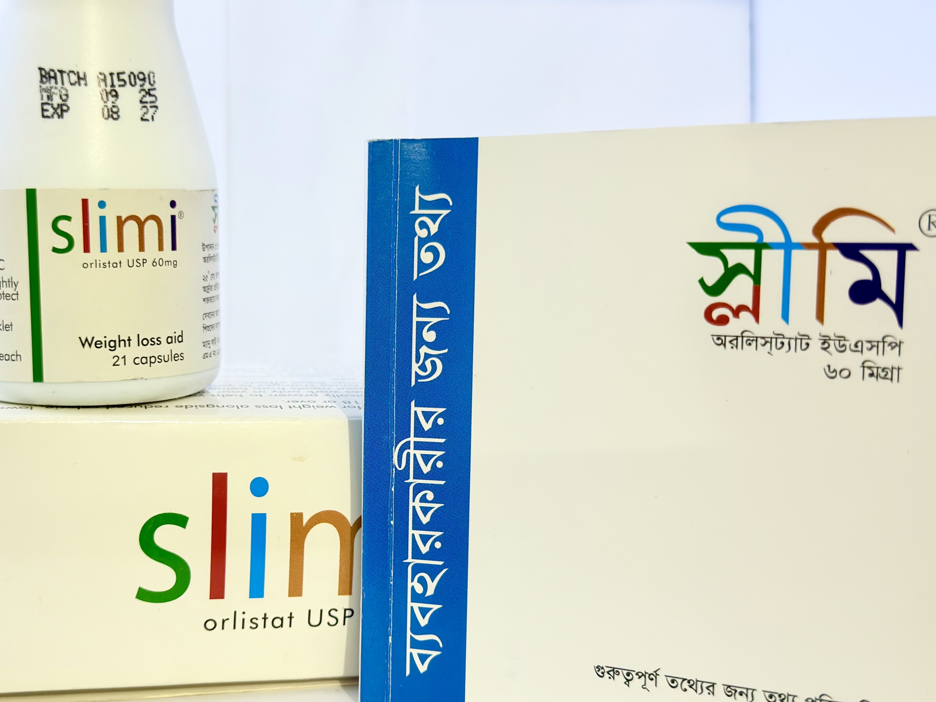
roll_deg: -0.2
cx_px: 367
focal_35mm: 49
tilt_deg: -1.6
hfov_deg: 38.7
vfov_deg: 29.7
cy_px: 359
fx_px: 1325
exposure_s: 1/33
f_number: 1.78
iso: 250
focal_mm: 6.76
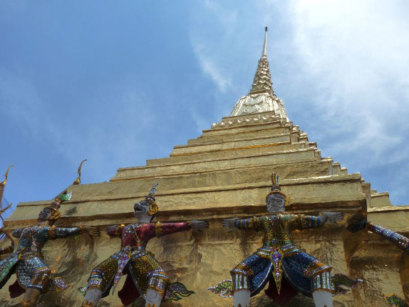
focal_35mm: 30
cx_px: 204
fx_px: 354
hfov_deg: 60.0
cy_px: 154
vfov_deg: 46.8
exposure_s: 1/400
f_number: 8
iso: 160
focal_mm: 5.3
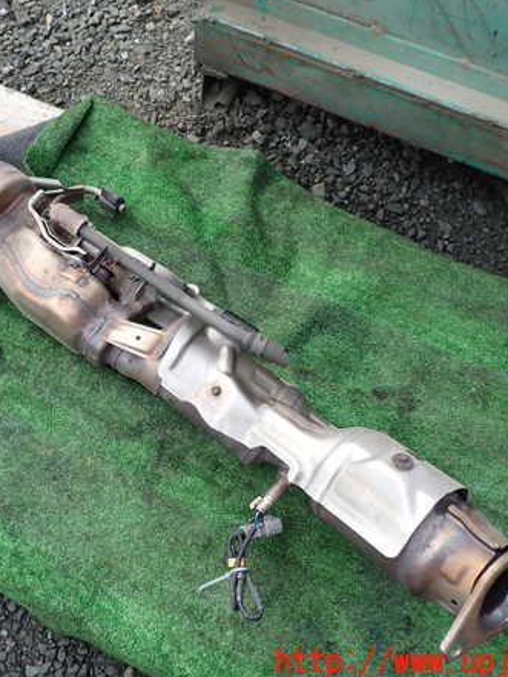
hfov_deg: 41.2
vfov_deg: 53.9
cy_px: 336
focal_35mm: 34
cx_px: 161
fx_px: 665
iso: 100
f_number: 2.8
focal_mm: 4.5
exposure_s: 1/160
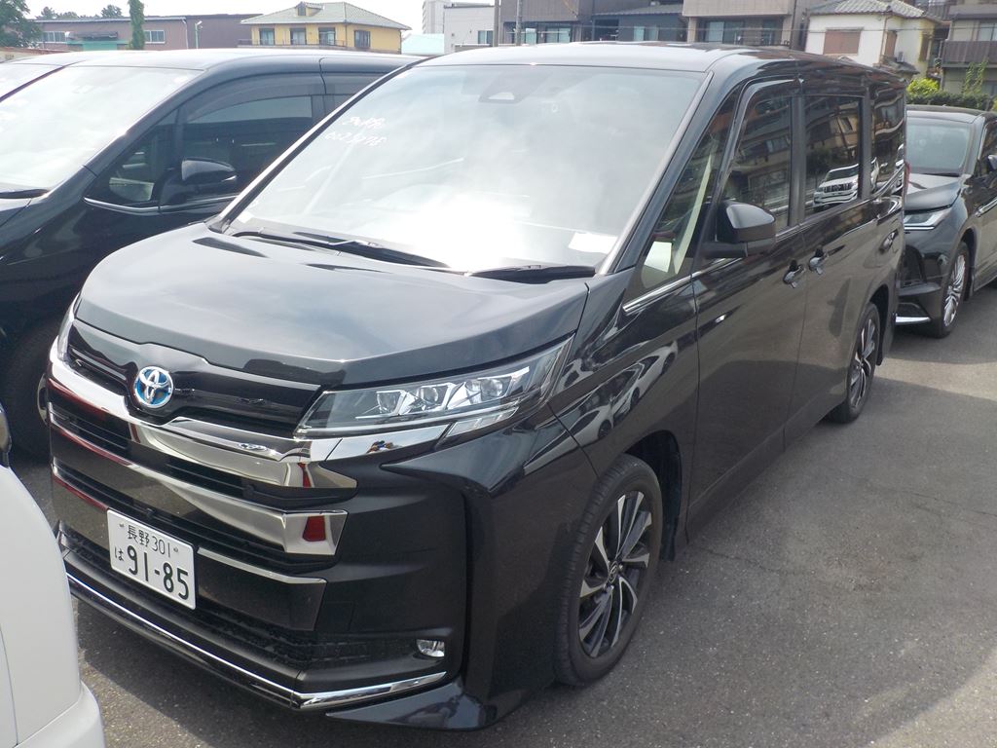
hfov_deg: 60.0
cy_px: 374
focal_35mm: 30
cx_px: 498
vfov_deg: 46.8
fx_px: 864
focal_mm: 4.1
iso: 125
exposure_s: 1/800
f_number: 3.3
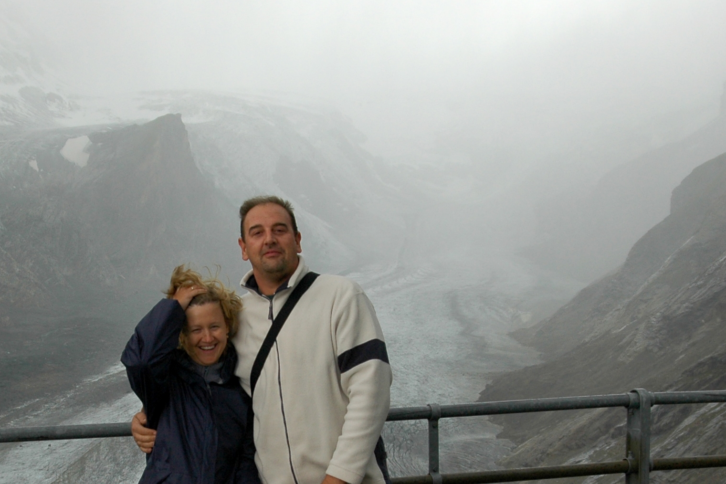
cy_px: 400
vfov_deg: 16.3
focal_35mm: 83
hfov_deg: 24.4
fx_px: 1674
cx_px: 268
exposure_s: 1/60
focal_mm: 28
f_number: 5.6
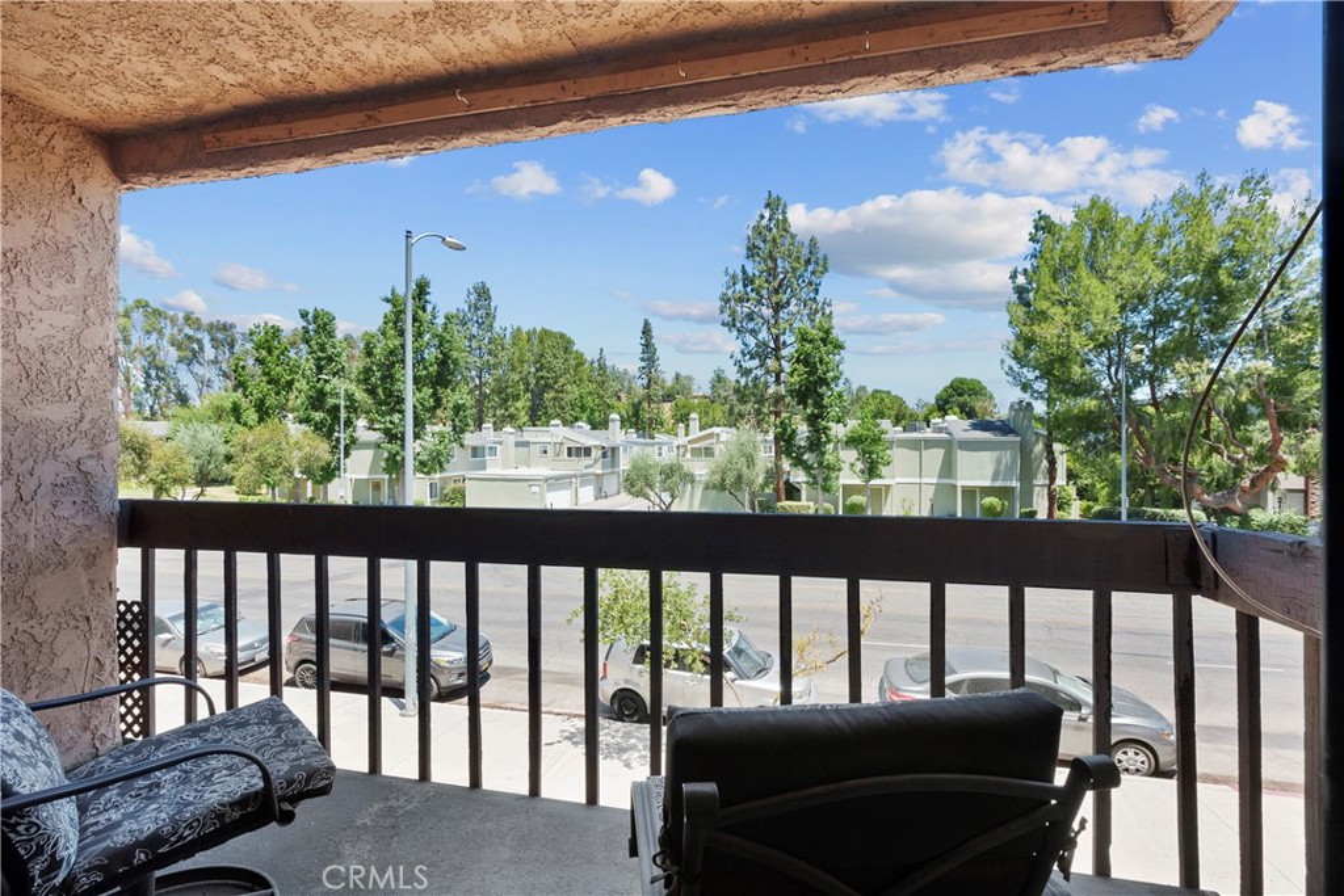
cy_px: 448
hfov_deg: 96.7
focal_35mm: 16
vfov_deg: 73.8
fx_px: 597
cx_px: 672
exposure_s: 1/640
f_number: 8
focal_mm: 16
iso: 800
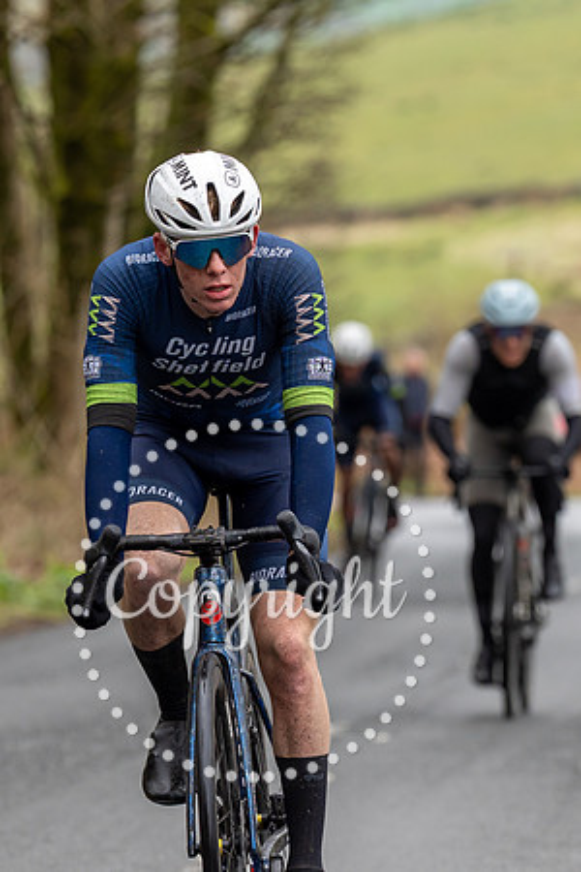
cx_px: 174
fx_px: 9146
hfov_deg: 3.6
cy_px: 301
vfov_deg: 5.5
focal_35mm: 378
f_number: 3.5
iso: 500
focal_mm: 148
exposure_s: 1/1000
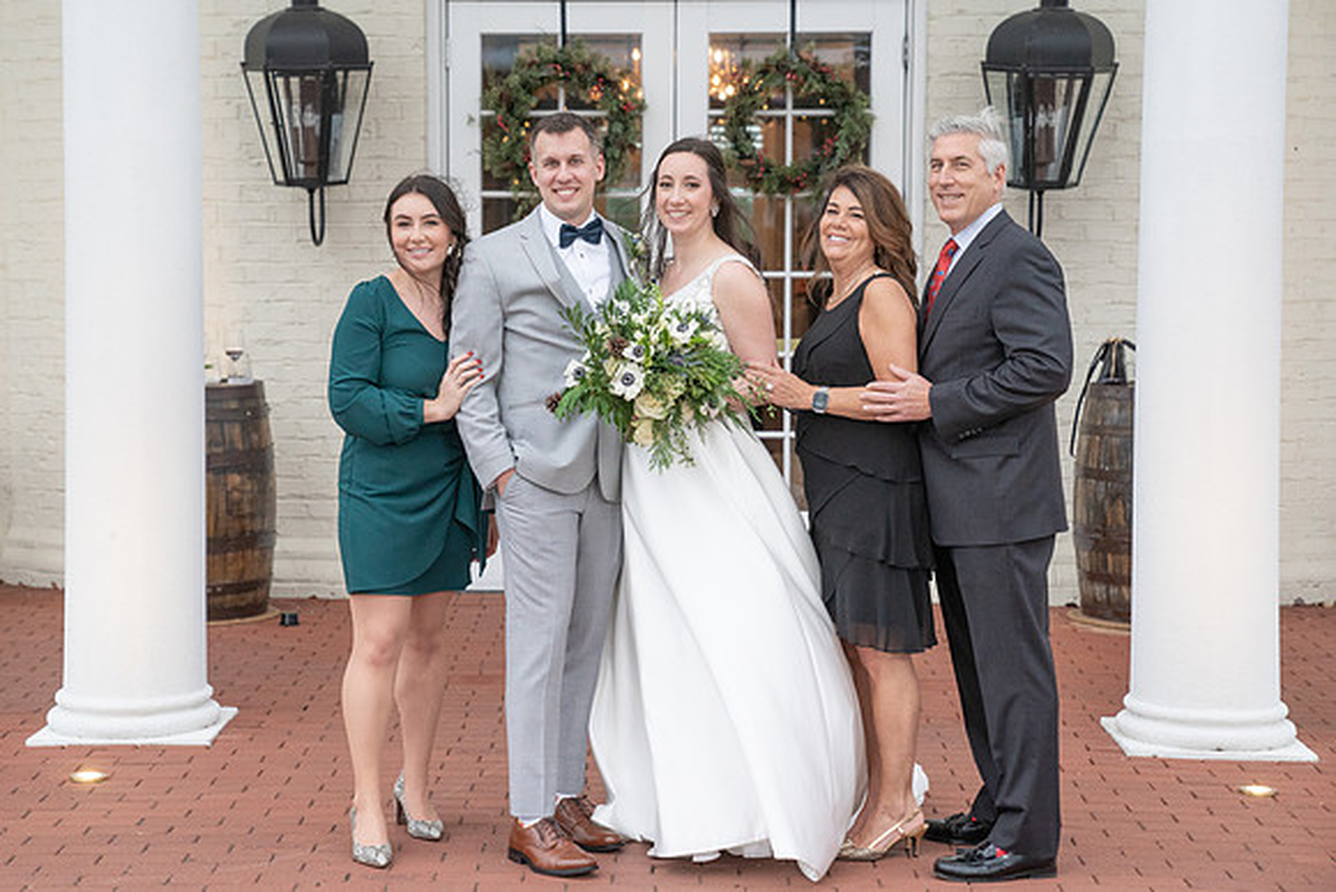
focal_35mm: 77
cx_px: 599
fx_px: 2867
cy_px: 422
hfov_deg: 26.2
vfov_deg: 17.7
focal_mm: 70
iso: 2000
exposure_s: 1/200
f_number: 4
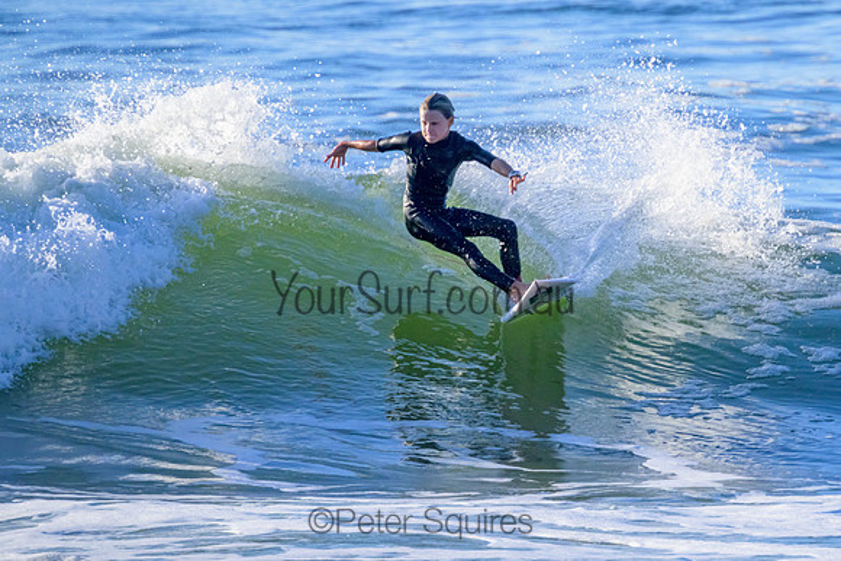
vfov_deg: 1.3
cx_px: 577
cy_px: 276
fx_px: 25655
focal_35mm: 1098
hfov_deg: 1.9
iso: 1400
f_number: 11
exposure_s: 1/2000
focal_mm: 800
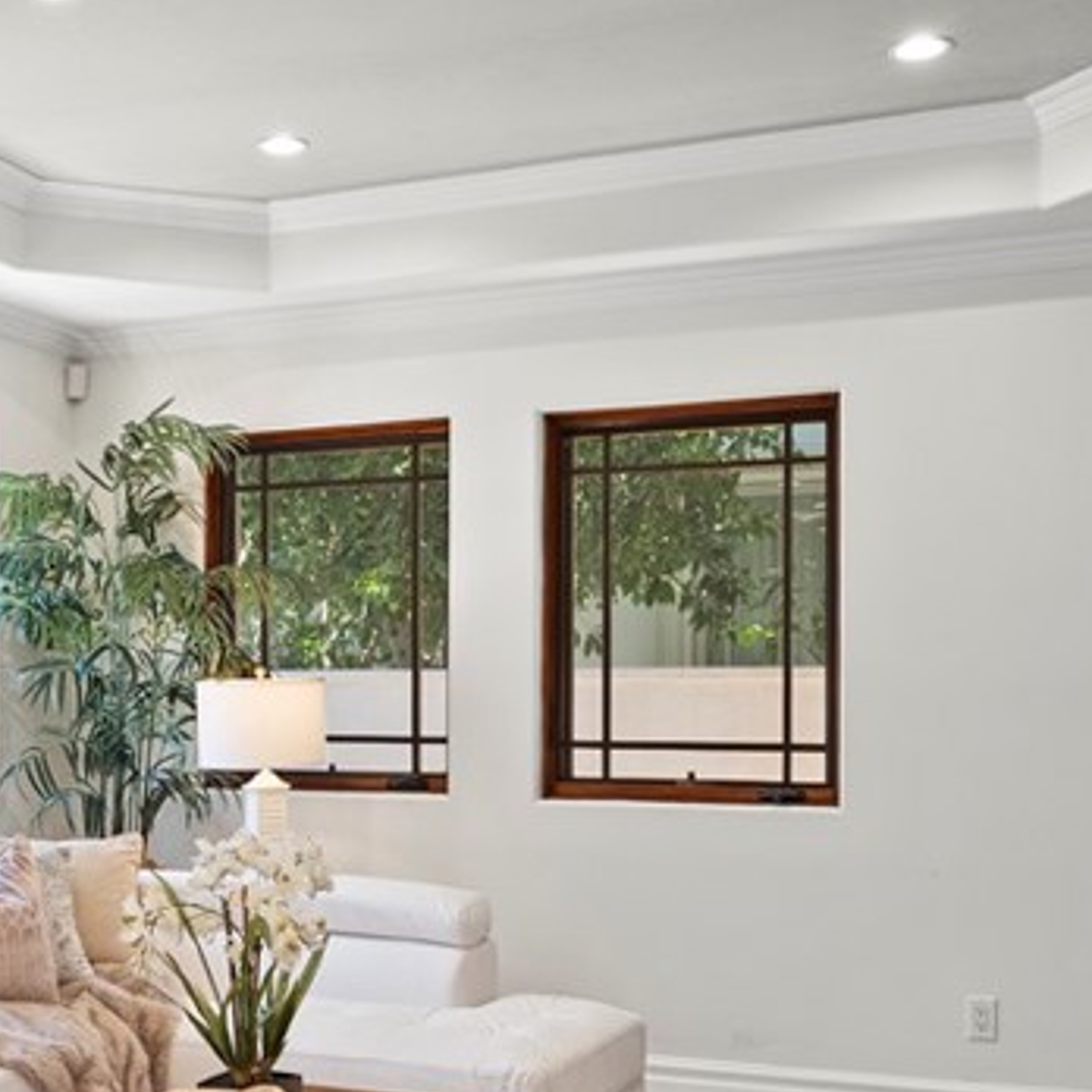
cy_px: 670
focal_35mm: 50
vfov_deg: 33.9
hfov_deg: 33.4
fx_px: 1785
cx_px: 276
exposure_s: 1/1.43
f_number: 8
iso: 250
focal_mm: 20
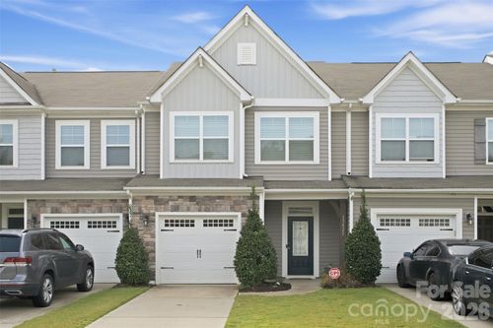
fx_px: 506
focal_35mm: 37
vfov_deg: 35.9
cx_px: 246
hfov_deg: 51.9
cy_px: 164
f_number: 7.1
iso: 100
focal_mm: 37
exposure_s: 1/200
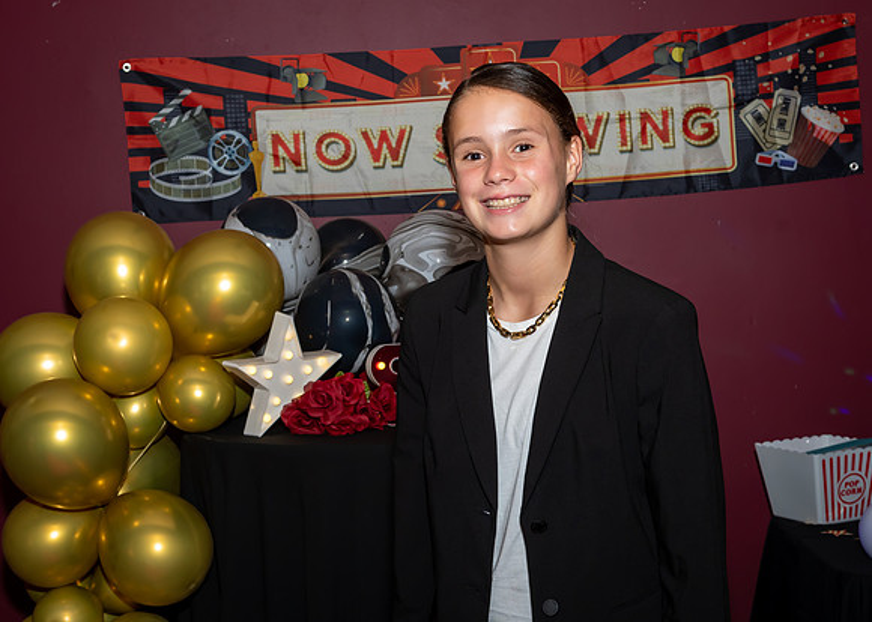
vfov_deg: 22.9
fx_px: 1538
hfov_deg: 31.7
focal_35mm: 62
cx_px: 436
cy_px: 271
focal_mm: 35
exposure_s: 1/250
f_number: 7.1
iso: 400
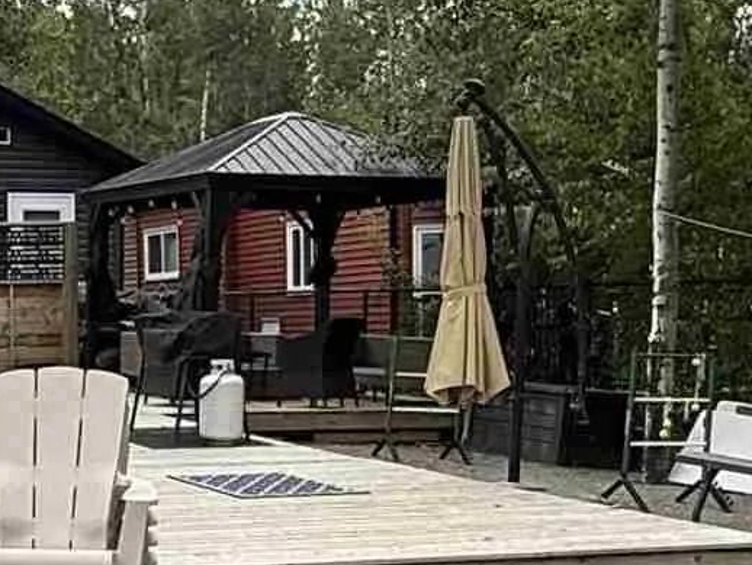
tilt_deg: -5.9
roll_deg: +1.3
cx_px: 9
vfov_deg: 17.5
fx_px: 1804
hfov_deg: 22.7
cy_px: 529
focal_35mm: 83
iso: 64
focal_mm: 2.22
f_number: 2.2
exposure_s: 1/1017
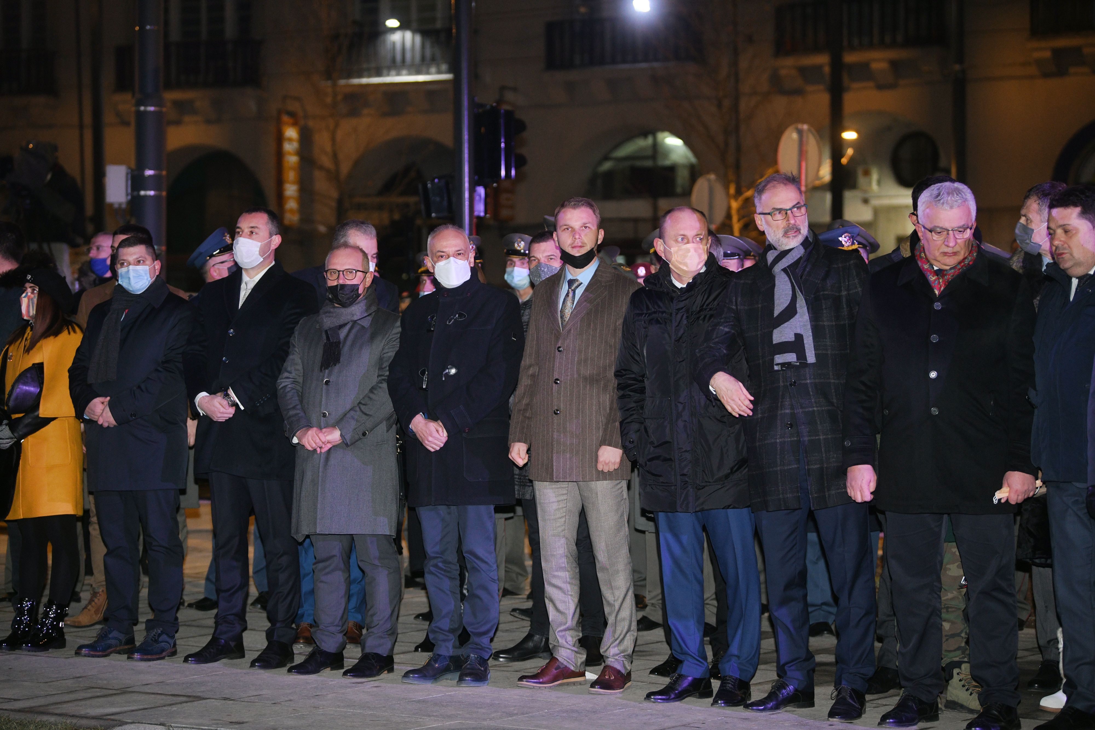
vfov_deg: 15.9
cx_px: 548
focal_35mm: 86
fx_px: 2616
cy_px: 365
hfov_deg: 23.6
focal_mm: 86
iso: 1250
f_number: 2.8
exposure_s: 1/125
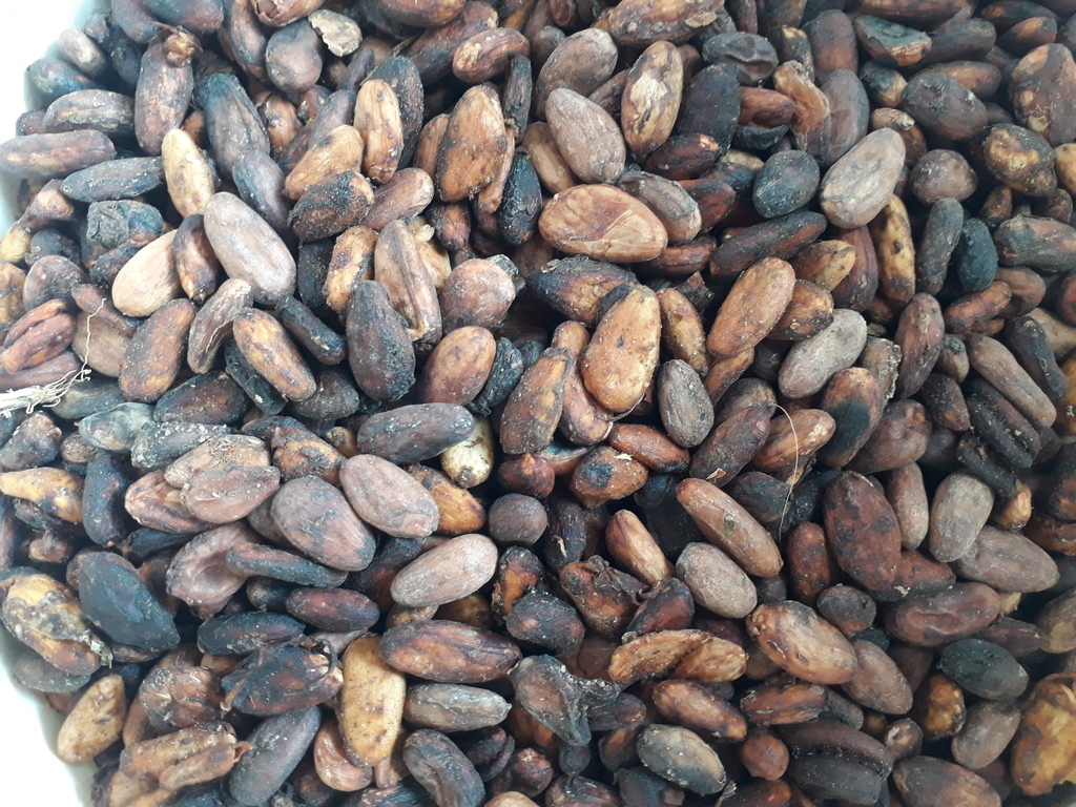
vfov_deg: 51.4
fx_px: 839
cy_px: 404
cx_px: 538
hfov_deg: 65.3
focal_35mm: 27
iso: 160
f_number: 1.9
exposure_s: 1/30
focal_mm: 3.6
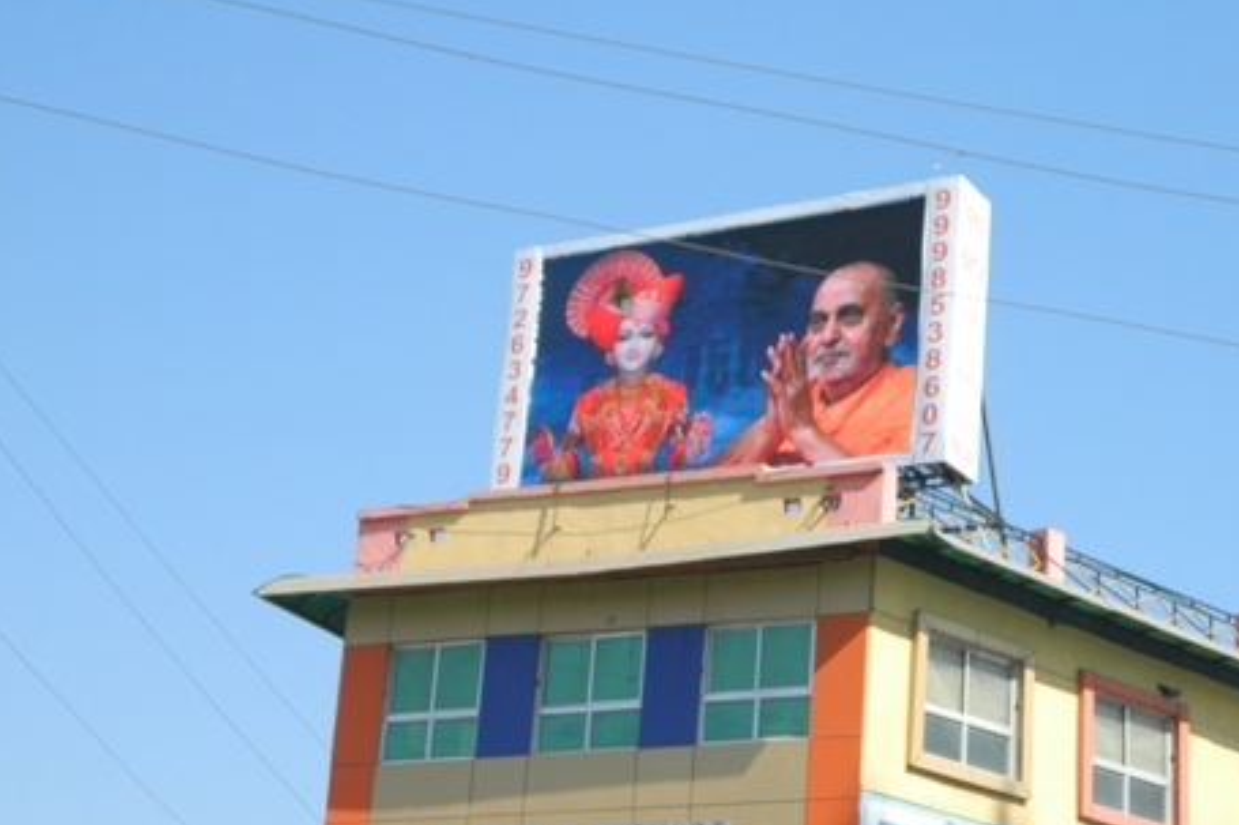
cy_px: 442
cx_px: 670
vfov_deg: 17.0
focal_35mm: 80
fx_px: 2752
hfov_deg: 25.4
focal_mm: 12.6
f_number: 4
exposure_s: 1/800
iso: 110
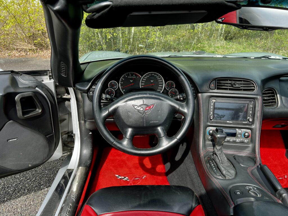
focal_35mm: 26
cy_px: 108
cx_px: 144
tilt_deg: -22.7
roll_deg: -1.2
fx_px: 216
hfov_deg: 67.3
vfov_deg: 53.1
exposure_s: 1/991
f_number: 1.5
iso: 50
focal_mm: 5.7
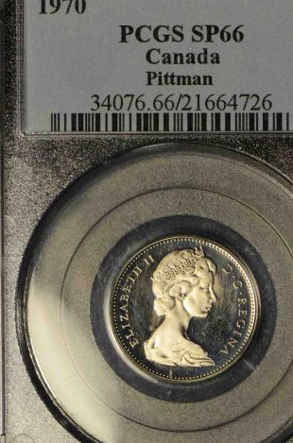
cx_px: 171
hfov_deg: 6.8
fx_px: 2476
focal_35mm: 202
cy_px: 240
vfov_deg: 10.2
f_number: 14
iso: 100
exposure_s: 1/3
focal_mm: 105
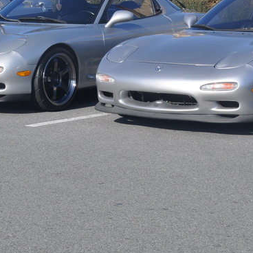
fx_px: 1290
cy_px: 32
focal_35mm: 156
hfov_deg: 11.2
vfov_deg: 11.1
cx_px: 51
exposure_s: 1/160
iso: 200
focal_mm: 44
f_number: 13
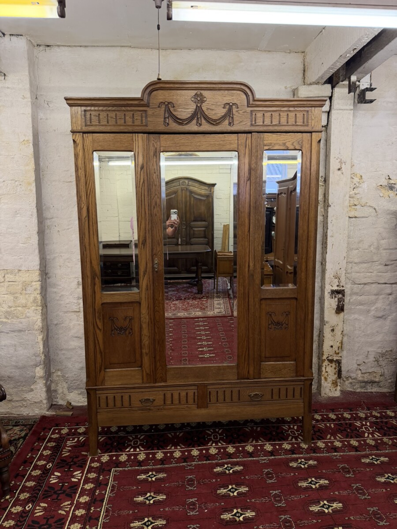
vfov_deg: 71.6
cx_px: 198
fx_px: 367
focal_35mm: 24
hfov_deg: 56.8
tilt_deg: -7.3
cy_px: 264
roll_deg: +0.1
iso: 250
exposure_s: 1/100
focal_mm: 6.76
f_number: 1.78
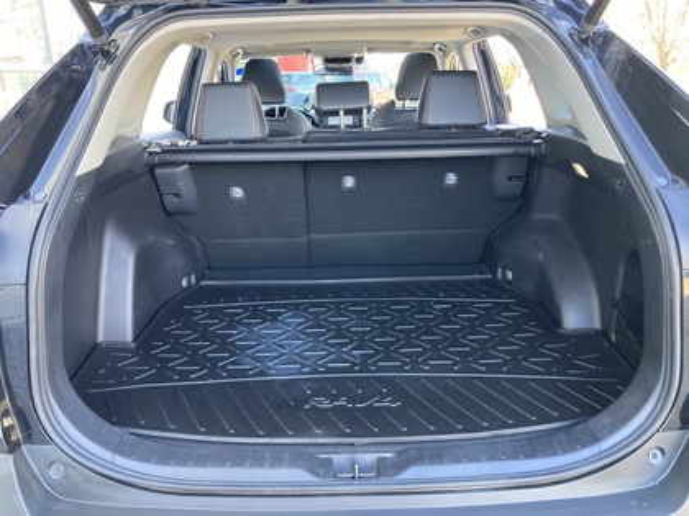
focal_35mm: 28
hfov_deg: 63.4
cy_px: 258
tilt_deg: -17.0
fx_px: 557
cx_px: 344
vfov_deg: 49.7
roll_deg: +1.8
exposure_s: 1/62
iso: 80
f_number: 1.8
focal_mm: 3.99
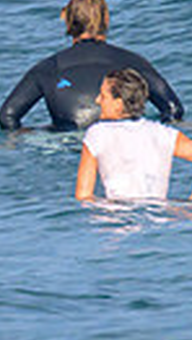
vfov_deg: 0.5
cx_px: -258
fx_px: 37991
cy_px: 103
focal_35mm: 4211
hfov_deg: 0.3
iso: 1000
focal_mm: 800
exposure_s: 1/1600
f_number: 11
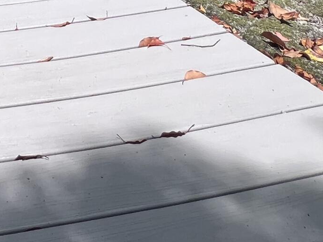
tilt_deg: +4.9
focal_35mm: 57
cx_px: -87
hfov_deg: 28.3
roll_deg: +0.0
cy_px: -286
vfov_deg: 16.5
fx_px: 532
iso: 32
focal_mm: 1.57
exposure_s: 1/372
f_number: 1.8
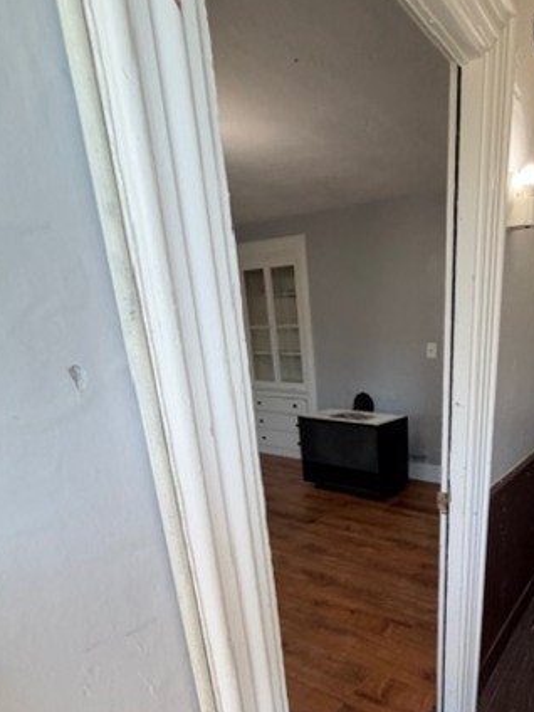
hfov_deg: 57.5
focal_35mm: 22
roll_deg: -0.8
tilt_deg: -24.4
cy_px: 496
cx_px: 410
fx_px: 453
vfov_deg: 73.1
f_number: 2.2
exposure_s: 1/120
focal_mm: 2.22
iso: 125
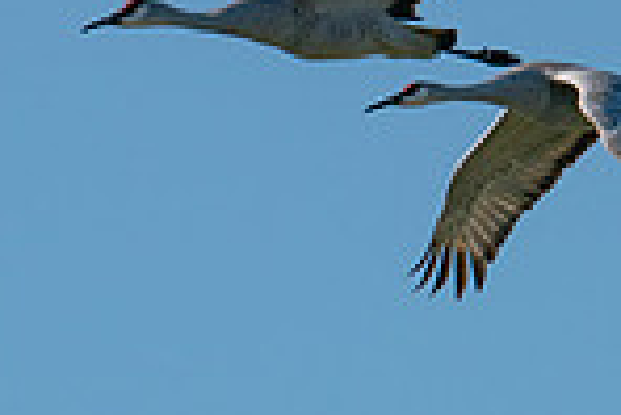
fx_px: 37244
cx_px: 340
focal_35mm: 2157
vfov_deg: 0.6
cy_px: 142
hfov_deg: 1.0
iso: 160
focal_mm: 460
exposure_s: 1/1600
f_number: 6.3
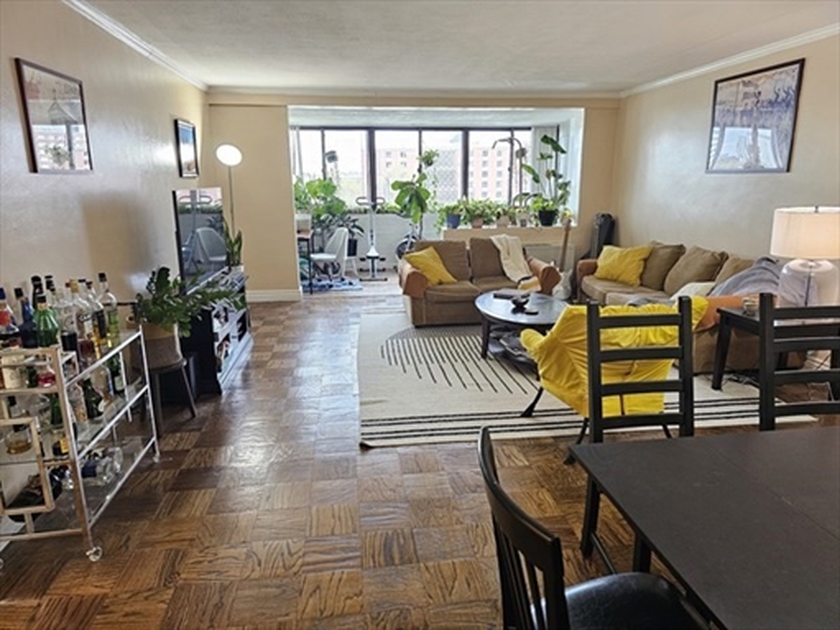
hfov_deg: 73.9
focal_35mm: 23
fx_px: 558
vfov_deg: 58.9
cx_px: 420
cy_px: 315
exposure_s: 1/120
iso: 500
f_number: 1.7
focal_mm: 6.3
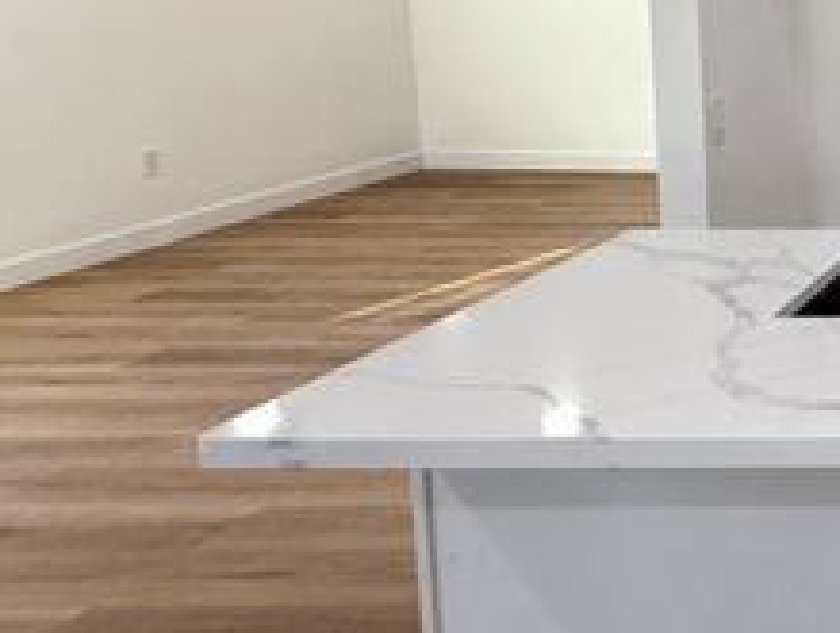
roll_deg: -0.3
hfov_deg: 26.8
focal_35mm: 49
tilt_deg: -6.4
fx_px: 1191
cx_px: 1277
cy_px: 88
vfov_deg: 28.8
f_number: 2.2
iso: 125
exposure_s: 1/120
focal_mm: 2.22
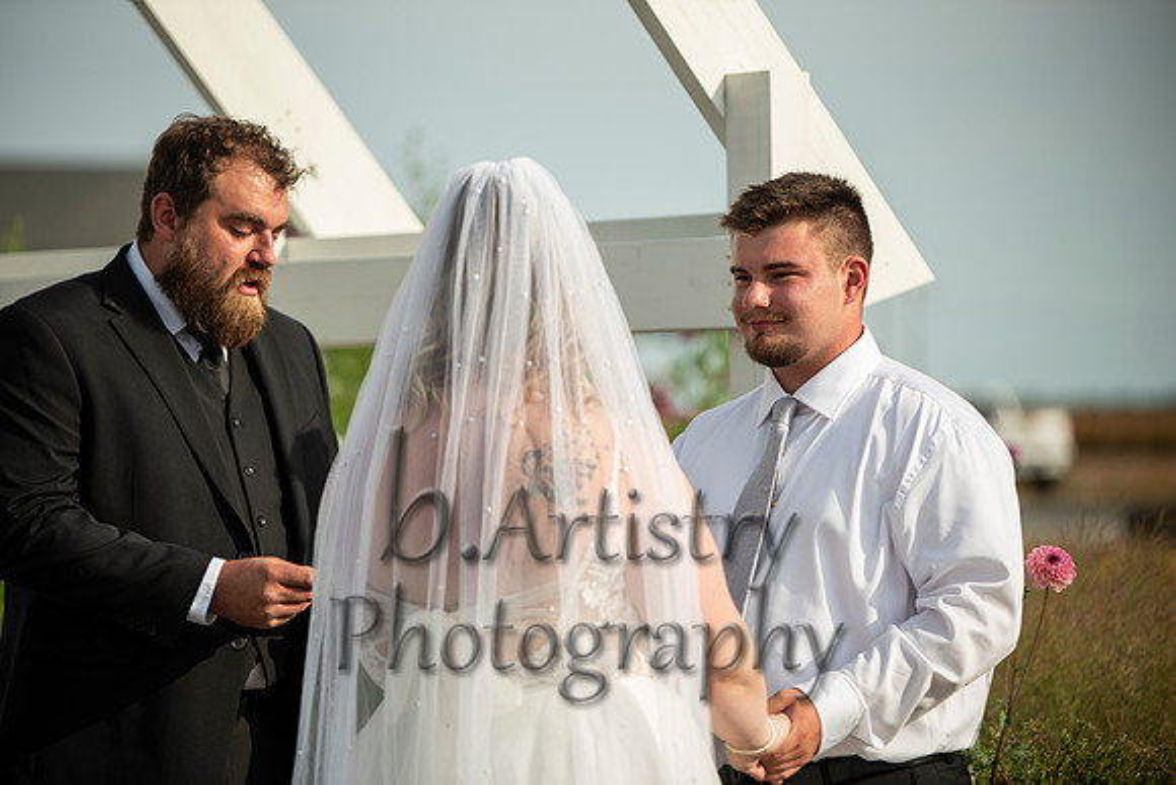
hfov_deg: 12.1
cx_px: 588
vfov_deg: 8.1
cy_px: 392
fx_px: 5554
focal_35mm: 170
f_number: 2.8
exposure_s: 1/1600
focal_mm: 170
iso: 125
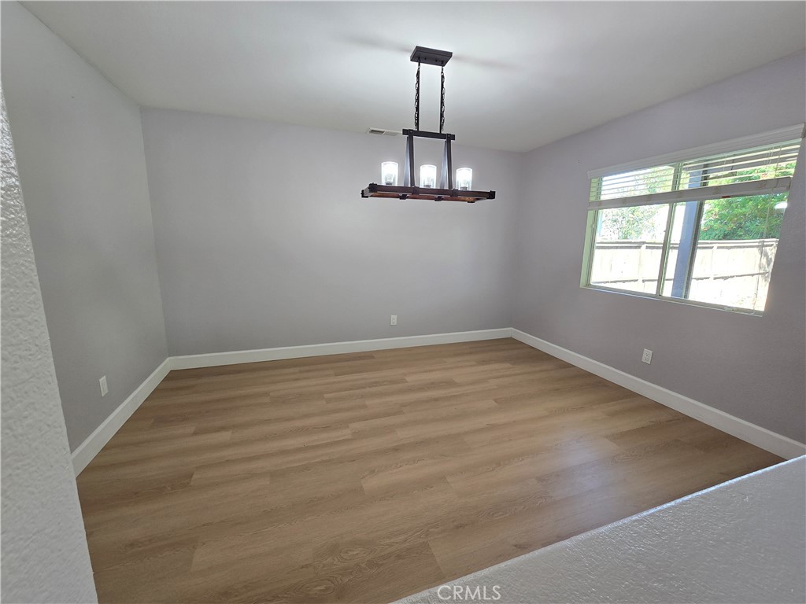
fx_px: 303
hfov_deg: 106.2
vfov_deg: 89.9
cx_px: 403
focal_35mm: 13
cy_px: 302
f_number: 2.2
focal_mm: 2.2
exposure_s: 1/60
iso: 100
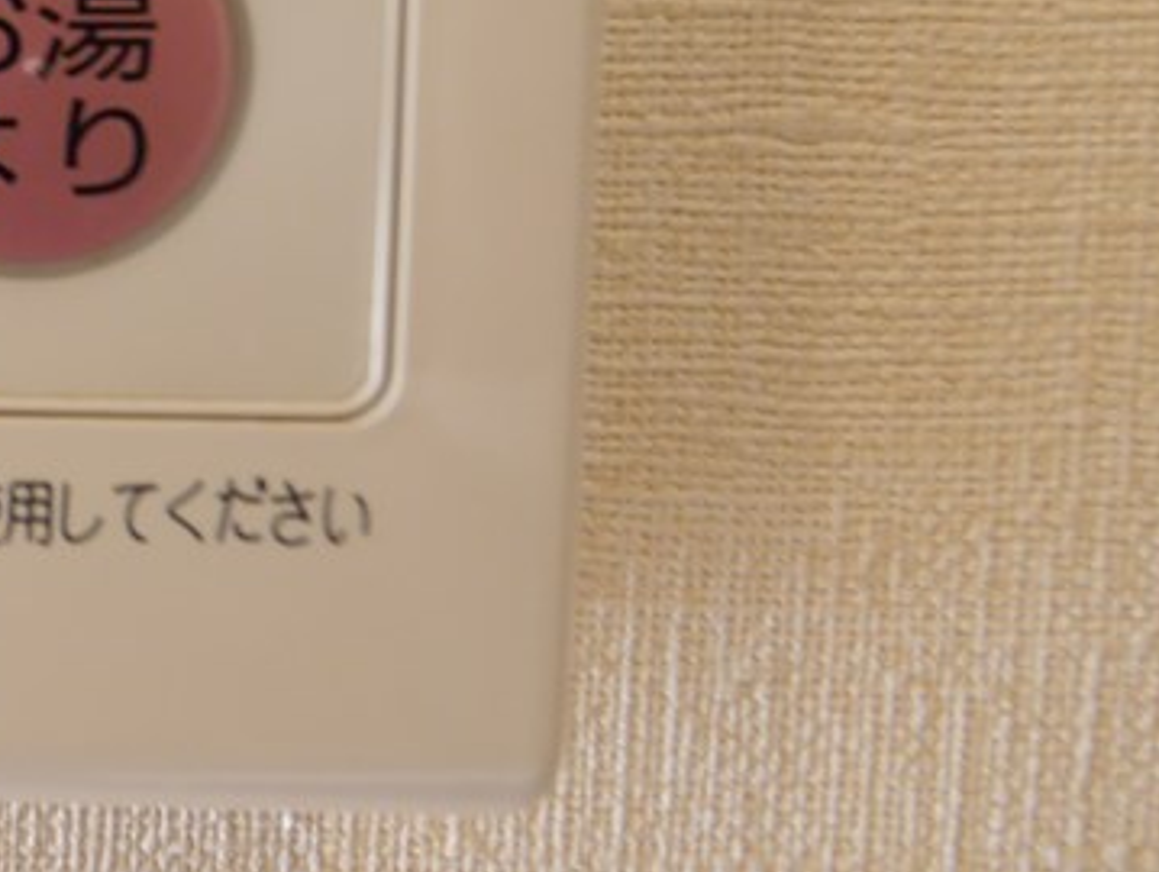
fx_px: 1910
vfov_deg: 23.1
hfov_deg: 25.1
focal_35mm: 57
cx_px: -613
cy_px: -237
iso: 400
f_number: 4
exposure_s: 1/60
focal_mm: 8
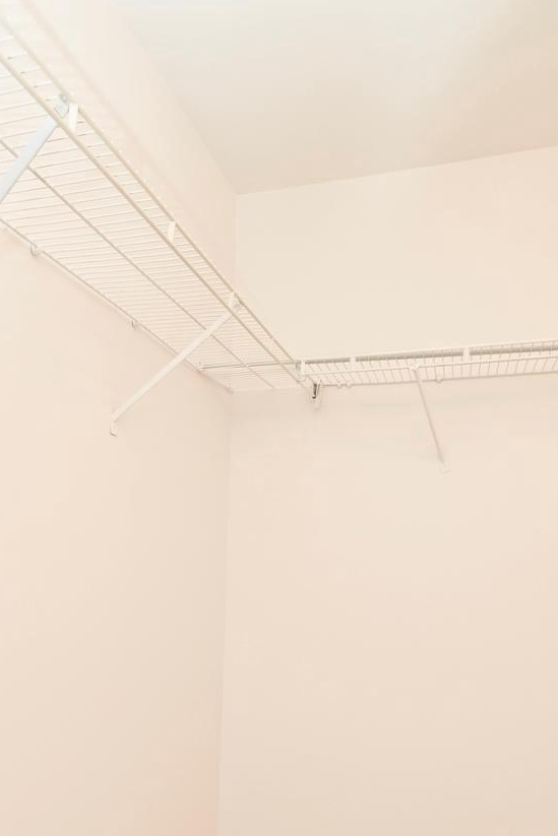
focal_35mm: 28
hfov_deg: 46.1
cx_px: 215
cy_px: 567
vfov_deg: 63.6
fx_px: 651
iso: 200
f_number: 7.1
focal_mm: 10
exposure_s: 1/15
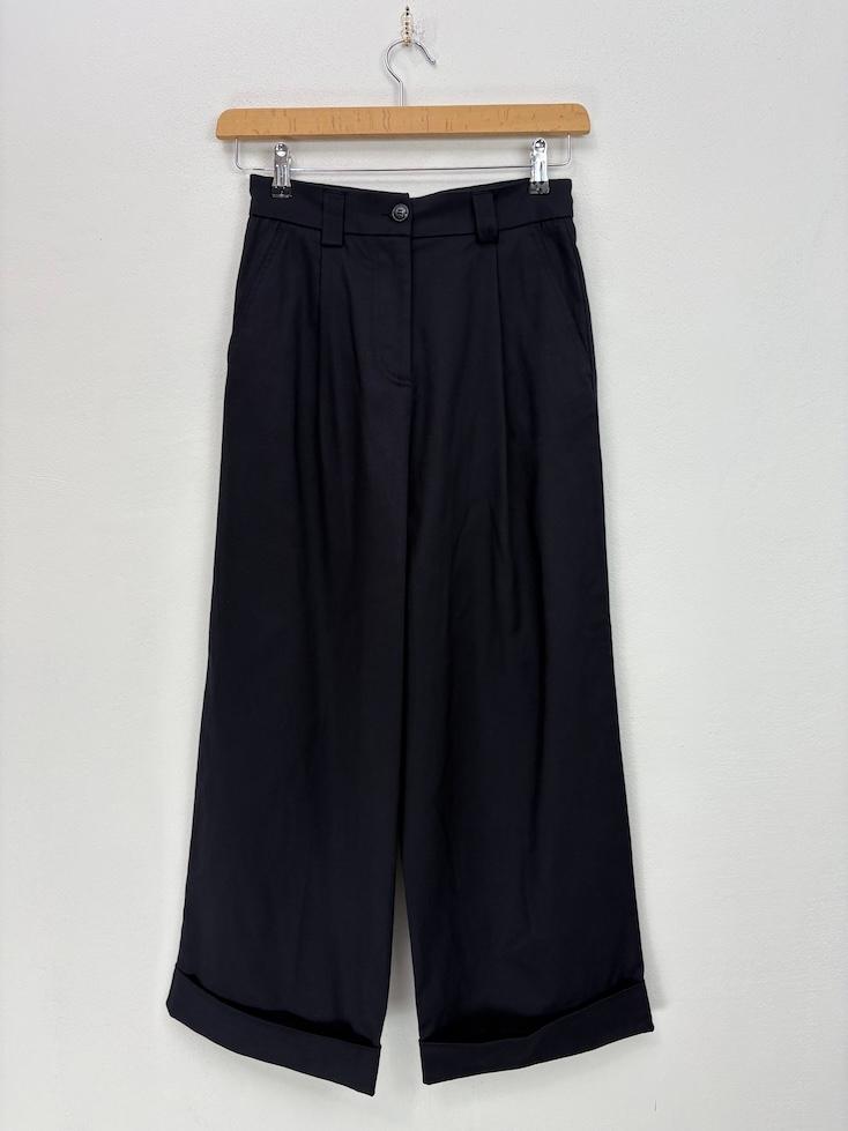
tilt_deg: -5.1
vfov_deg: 67.3
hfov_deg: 53.1
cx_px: 424
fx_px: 849
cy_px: 566
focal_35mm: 26
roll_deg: +1.2
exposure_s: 1/100
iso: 50
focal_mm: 5.96
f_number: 1.6
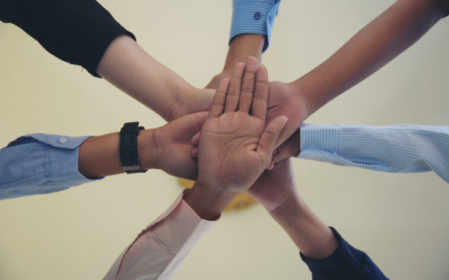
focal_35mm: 52
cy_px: 141
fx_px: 636
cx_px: 228
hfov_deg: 38.9
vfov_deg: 24.8
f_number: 4
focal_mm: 50
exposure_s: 1/125
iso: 100
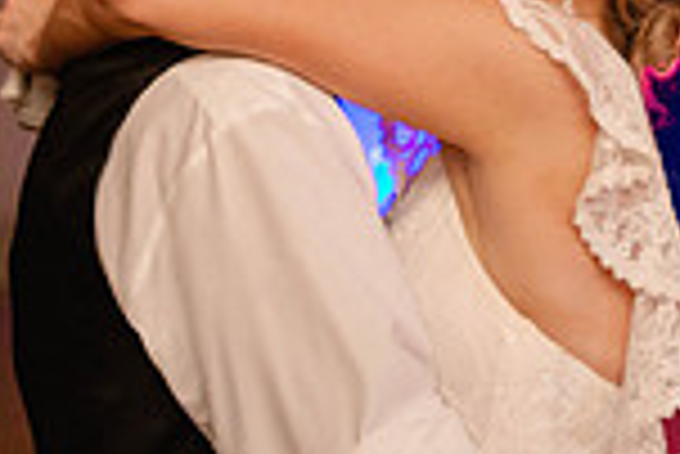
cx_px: 365
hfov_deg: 22.1
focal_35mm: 92
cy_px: -151
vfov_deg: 14.2
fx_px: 1739
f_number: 2
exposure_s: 1/125
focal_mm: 24
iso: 1600
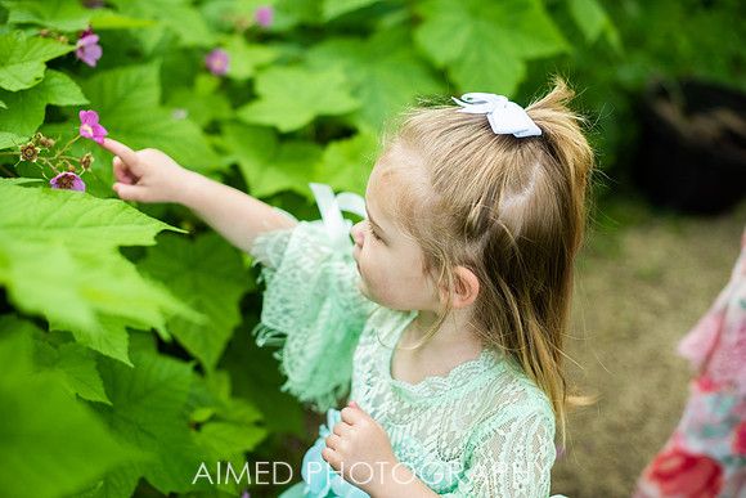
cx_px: 373
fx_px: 1036
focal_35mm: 50
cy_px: 249
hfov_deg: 39.6
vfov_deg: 27.0
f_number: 2.5
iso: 500
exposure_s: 1/800
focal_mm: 50
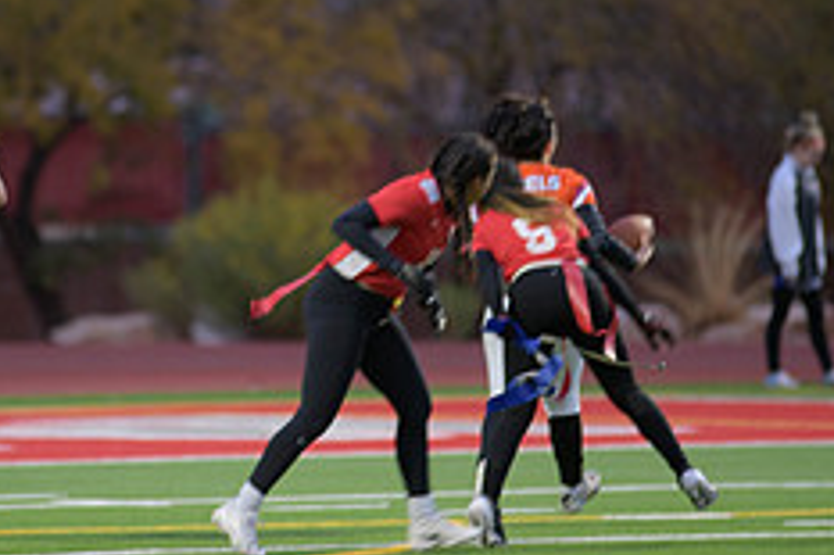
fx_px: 11528
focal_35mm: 498
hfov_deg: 4.1
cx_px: 276
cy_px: 224
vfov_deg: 2.8
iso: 720
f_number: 2.8
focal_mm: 200
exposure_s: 1/200
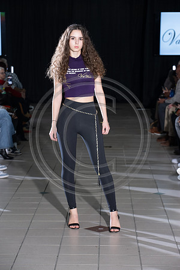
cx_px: 90
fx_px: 870
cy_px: 135
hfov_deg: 11.8
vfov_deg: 17.6
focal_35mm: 116
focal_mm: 116
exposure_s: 1/160
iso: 1250
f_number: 6.3
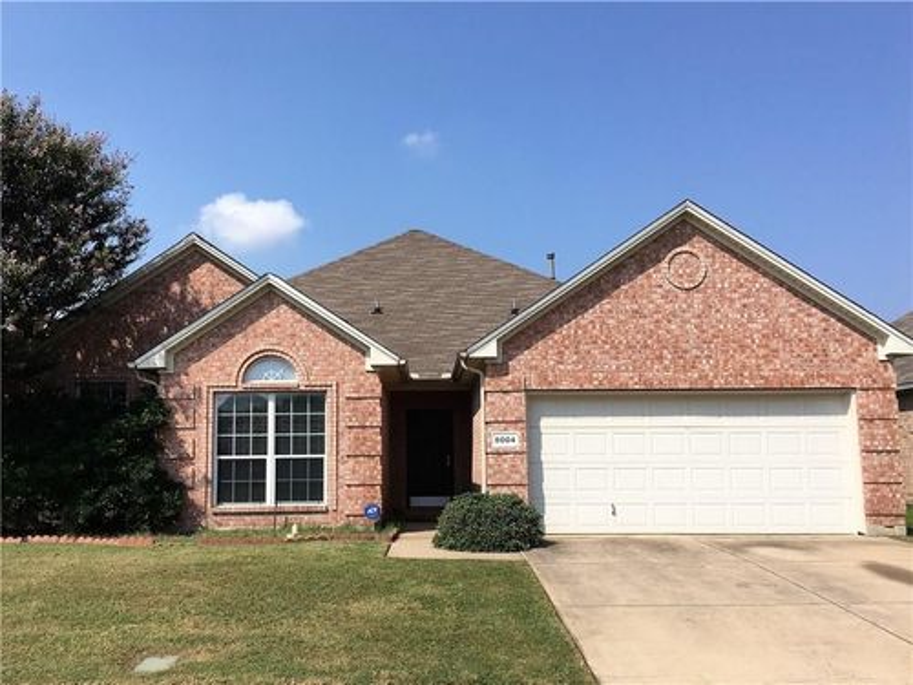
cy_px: 342
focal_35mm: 29
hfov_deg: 61.7
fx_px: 765
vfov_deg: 48.2
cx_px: 456
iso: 25
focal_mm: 4.15
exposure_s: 1/2262
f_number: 2.2
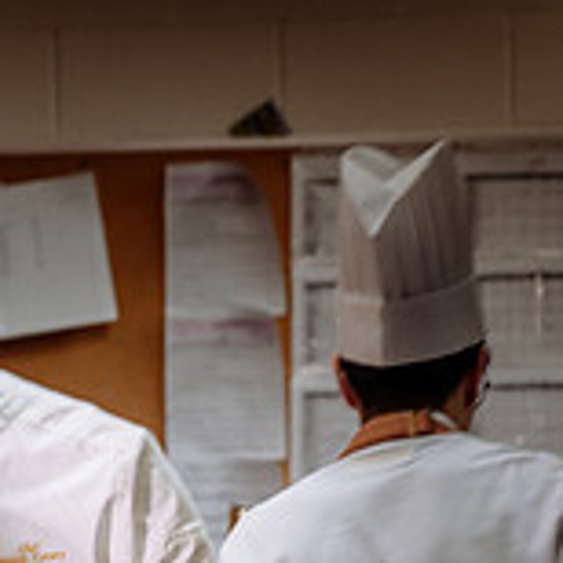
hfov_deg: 7.3
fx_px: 4306
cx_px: -402
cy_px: 616
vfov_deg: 7.4
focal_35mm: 234
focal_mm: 70
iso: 100
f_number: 4
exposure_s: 1/60
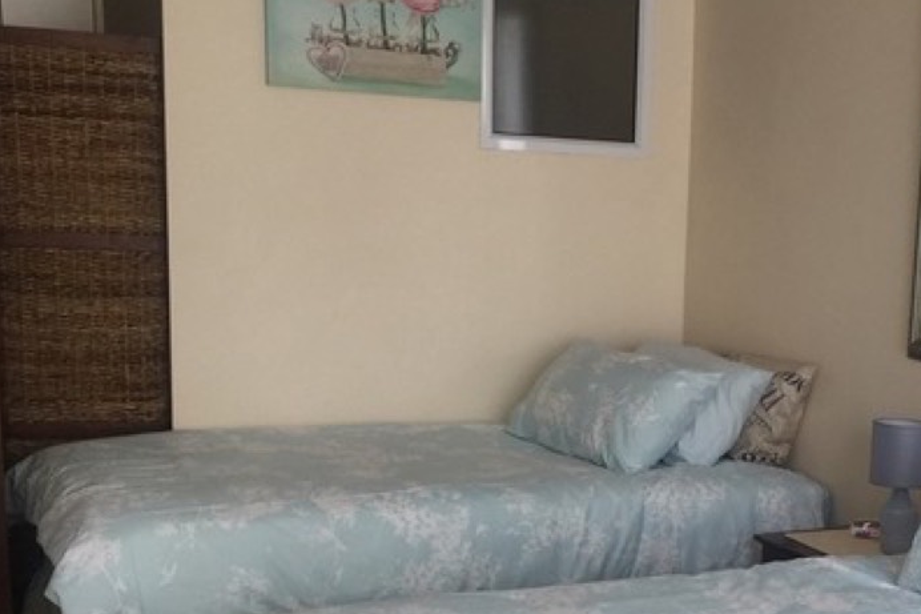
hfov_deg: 31.8
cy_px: 527
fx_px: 1560
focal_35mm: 61
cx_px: 775
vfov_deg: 21.8
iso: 32
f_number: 2.2
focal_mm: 4.15
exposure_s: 1/33
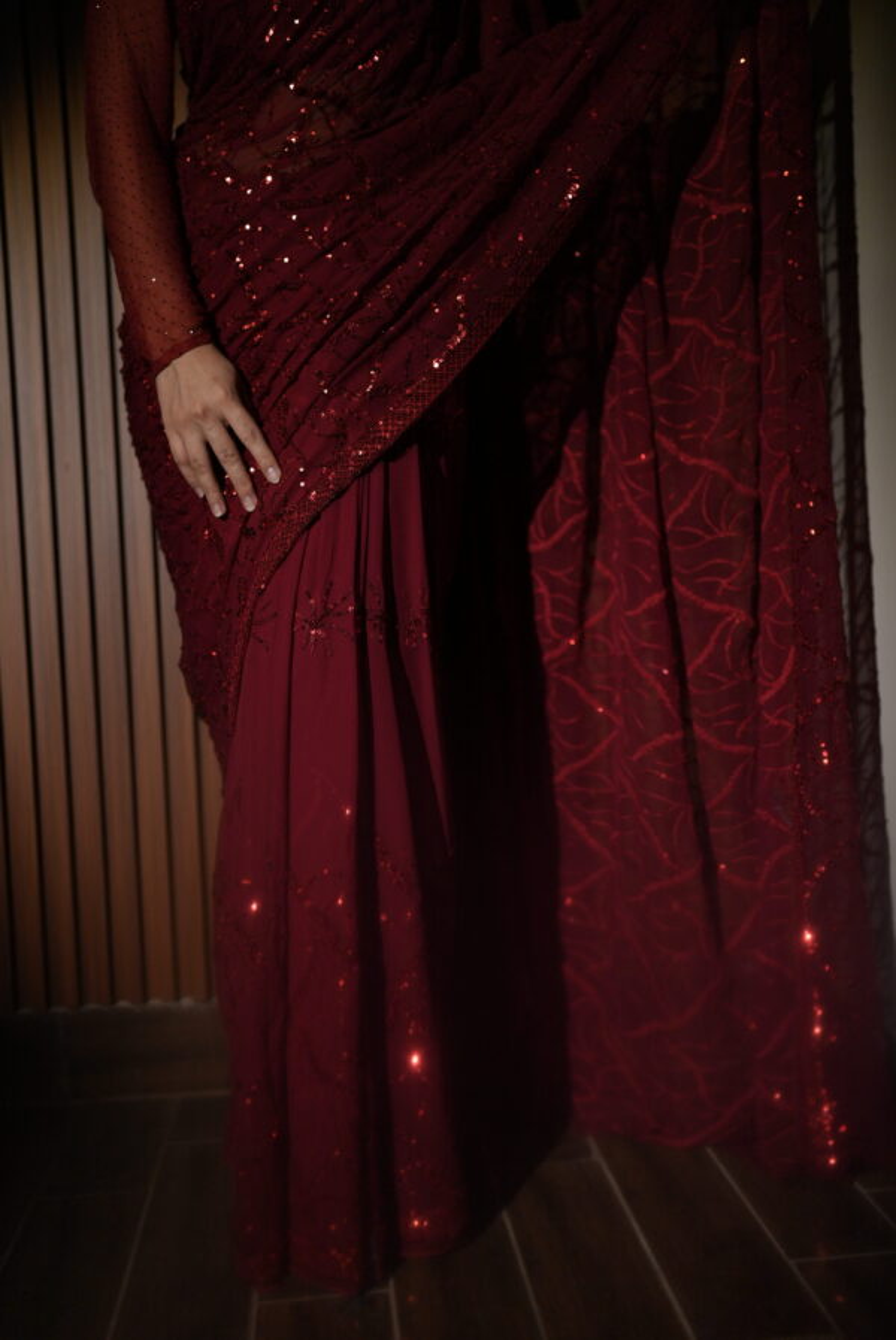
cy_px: 670
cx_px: 448
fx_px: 1305
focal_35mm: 35
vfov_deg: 54.4
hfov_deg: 37.9
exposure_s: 1/100
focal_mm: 35
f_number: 1.4
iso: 1000
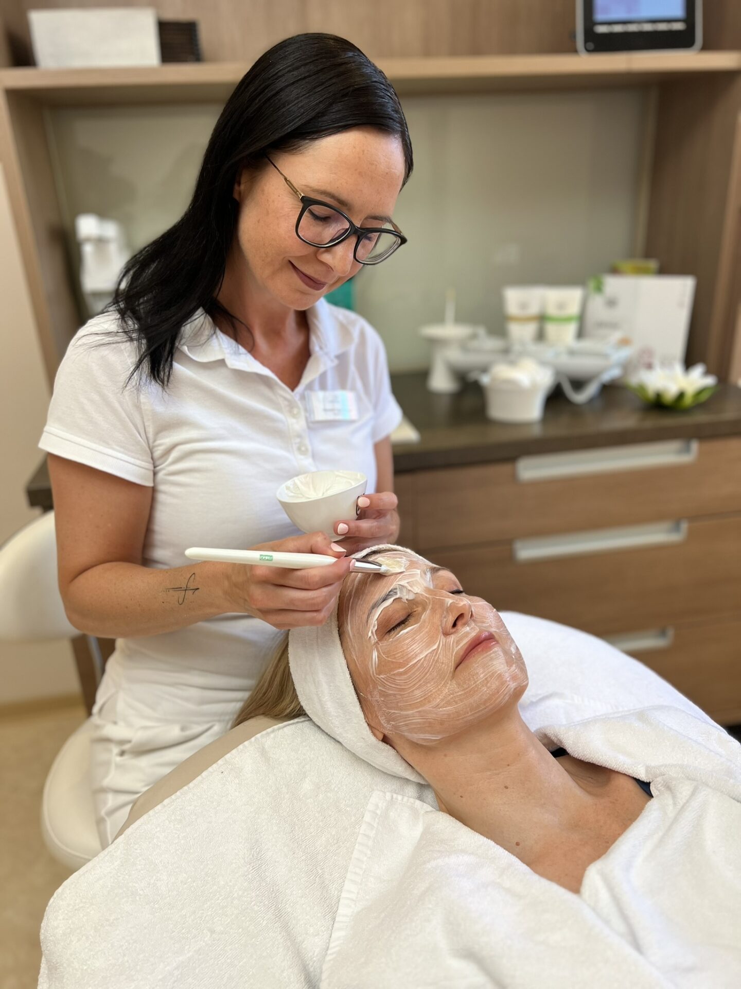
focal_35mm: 26
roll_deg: +3.5
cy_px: 494
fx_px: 742
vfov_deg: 67.3
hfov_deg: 53.1
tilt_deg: -22.9
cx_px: 370
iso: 100
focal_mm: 5.7
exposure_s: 1/121
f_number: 1.5
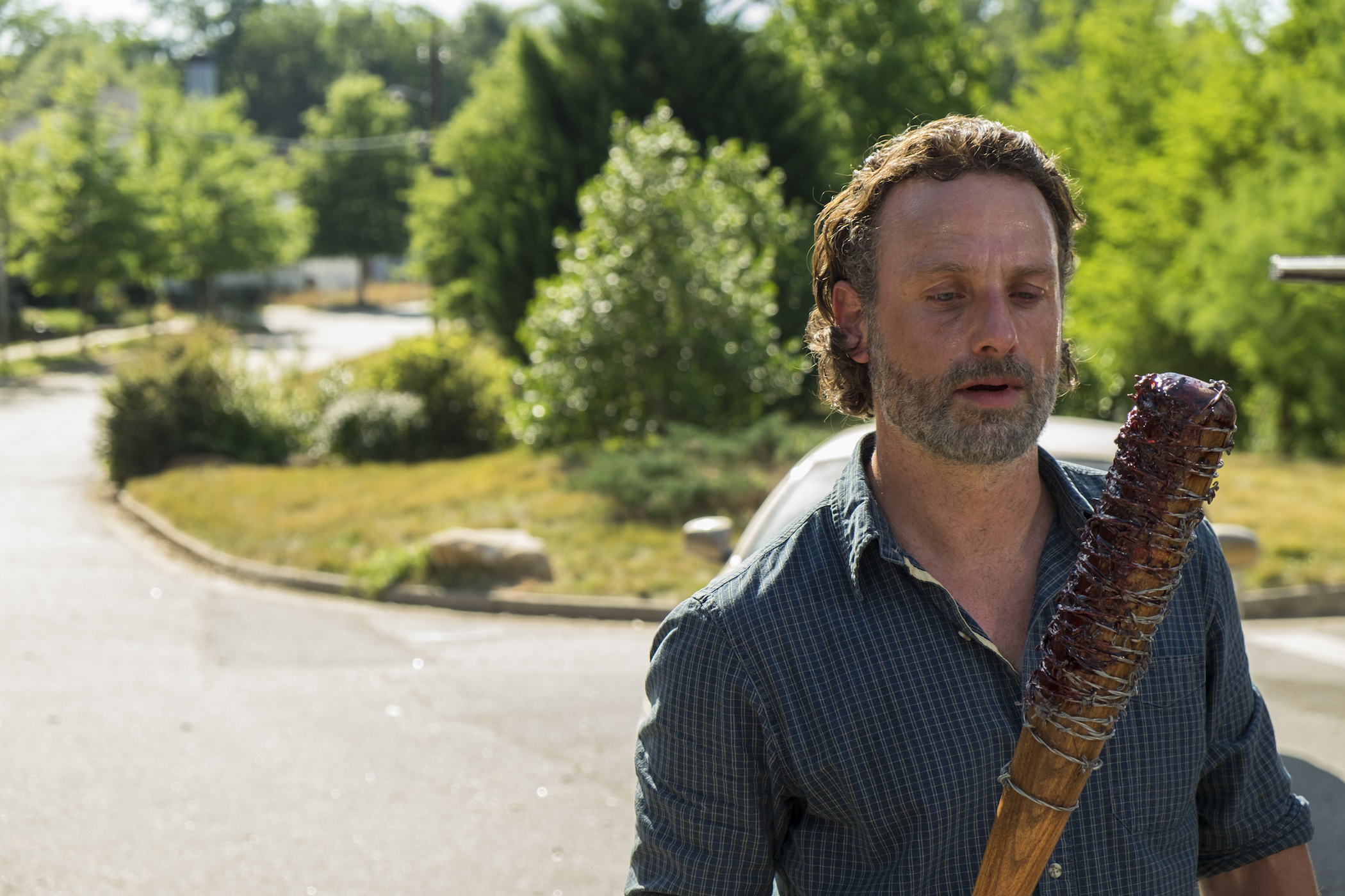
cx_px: 672
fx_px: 2951
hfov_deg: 25.7
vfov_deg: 17.3
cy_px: 448
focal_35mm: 79
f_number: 5
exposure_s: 1/250
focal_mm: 52.7
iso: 200
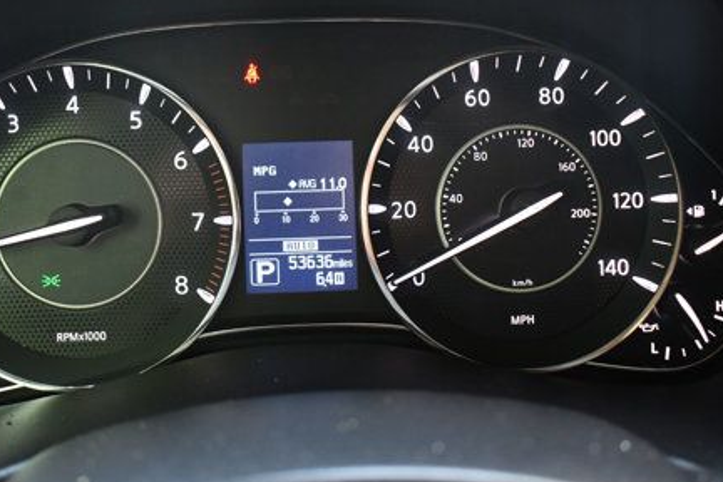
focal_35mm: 40
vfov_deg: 33.2
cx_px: 303
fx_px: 803
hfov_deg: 48.3
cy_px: 182
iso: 1400
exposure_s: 1/125
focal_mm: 18
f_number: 3.5
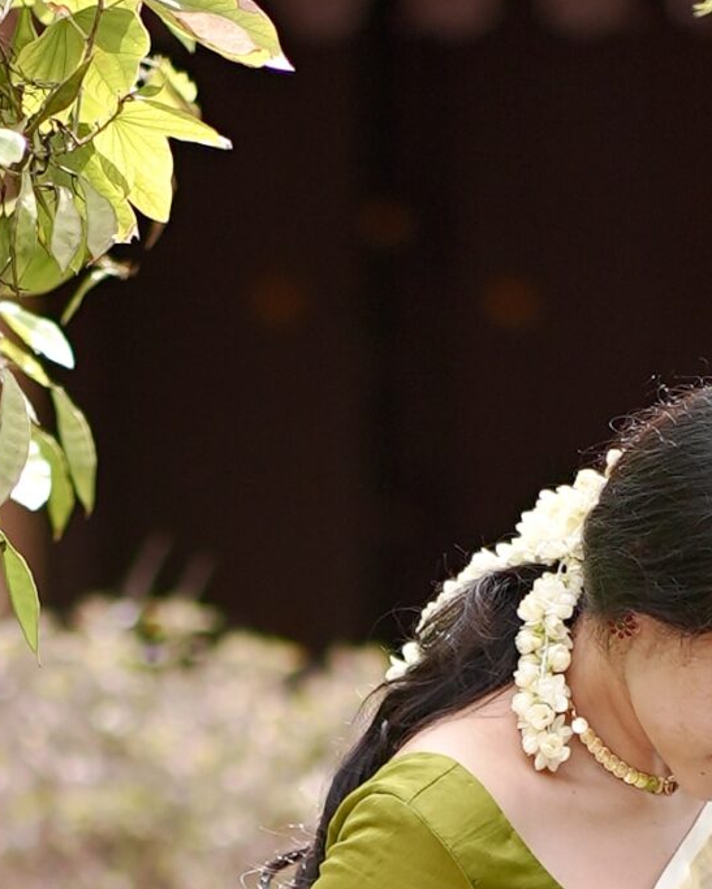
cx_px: 306
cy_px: 1578
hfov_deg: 5.2
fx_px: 7871
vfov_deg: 6.3
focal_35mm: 299
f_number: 1.4
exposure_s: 1/3200
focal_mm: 85
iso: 160
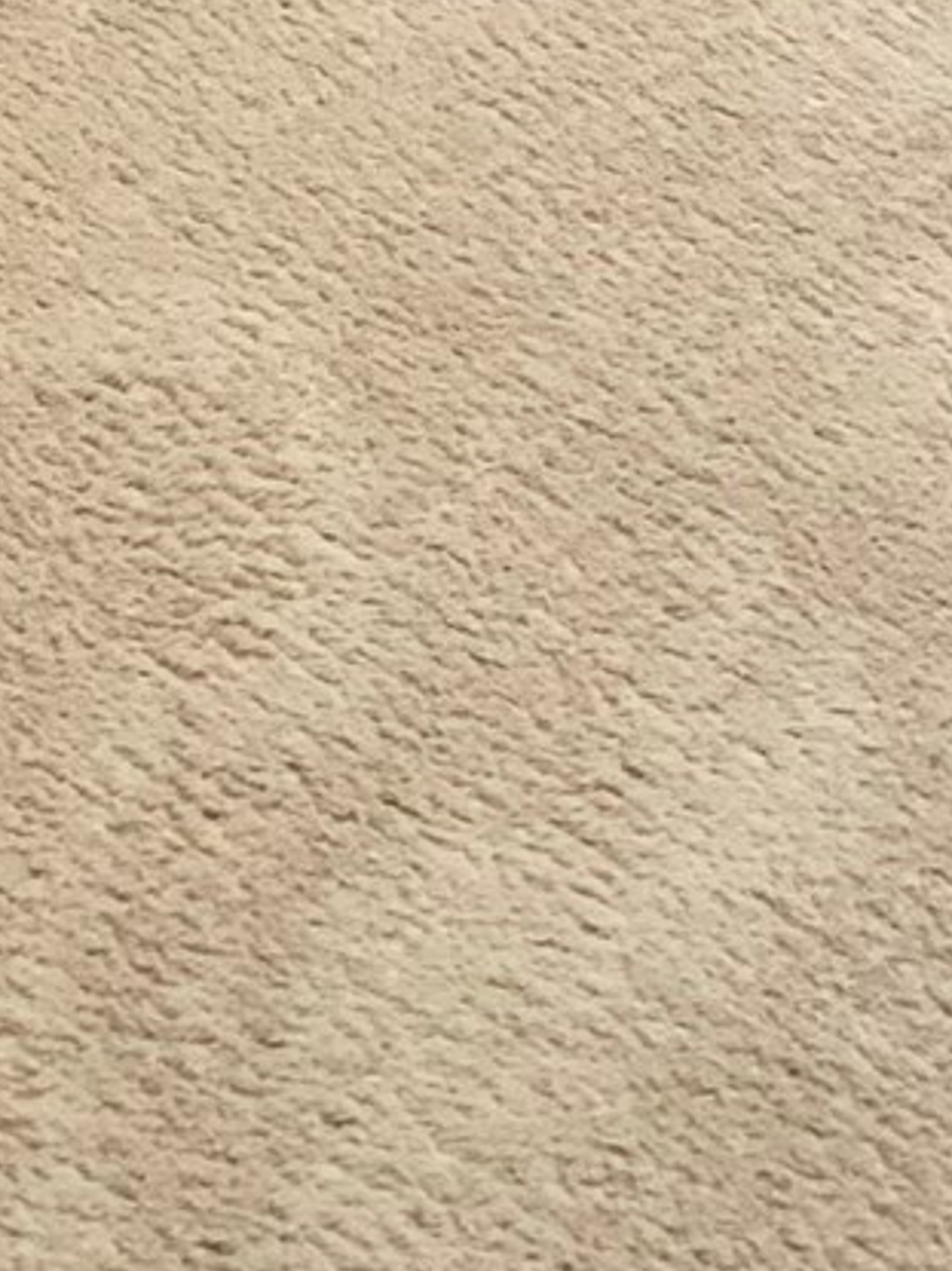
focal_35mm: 143
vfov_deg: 11.4
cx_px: -116
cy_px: -1779
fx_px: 5246
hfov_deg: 10.2
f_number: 1.8
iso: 125
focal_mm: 3
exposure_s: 1/60
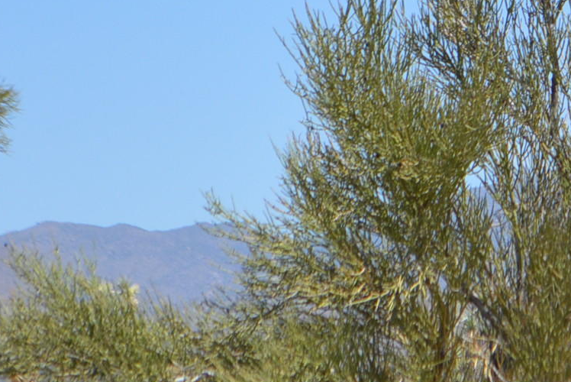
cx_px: 669
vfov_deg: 4.2
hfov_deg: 6.2
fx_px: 5238
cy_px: 155
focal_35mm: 330
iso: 400
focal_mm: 55
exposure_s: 1/1600
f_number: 6.3
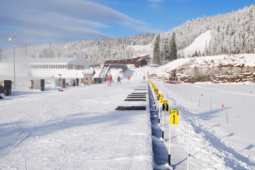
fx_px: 340
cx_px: 128
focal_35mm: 48
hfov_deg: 41.1
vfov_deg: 28.1
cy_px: 85
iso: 100
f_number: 10
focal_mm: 32
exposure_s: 1/250
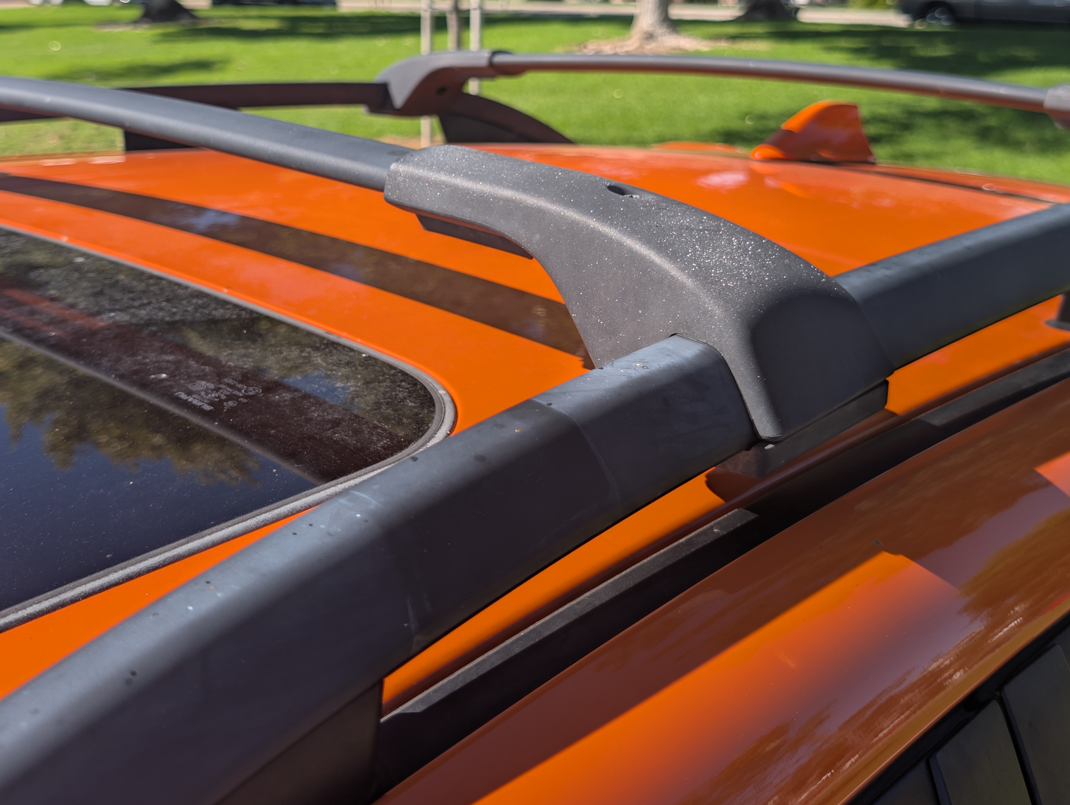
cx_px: 490
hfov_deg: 44.7
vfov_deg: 33.8
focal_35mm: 42
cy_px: 217
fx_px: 1300
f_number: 1.68
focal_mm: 6.9
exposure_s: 1/1012
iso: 23
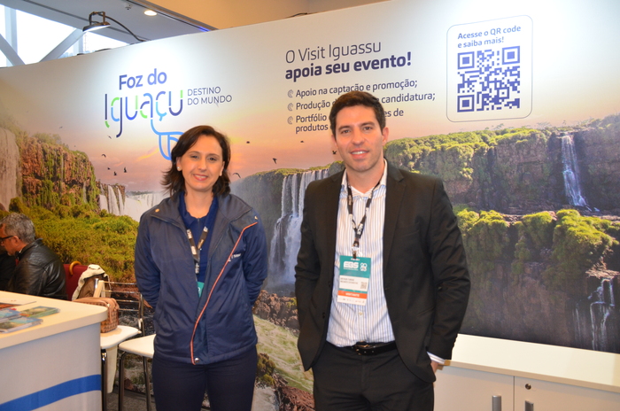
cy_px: 206
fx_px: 567
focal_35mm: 33
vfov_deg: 39.8
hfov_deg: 57.3
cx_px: 310
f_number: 3.5
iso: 800
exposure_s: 1/60
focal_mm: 22
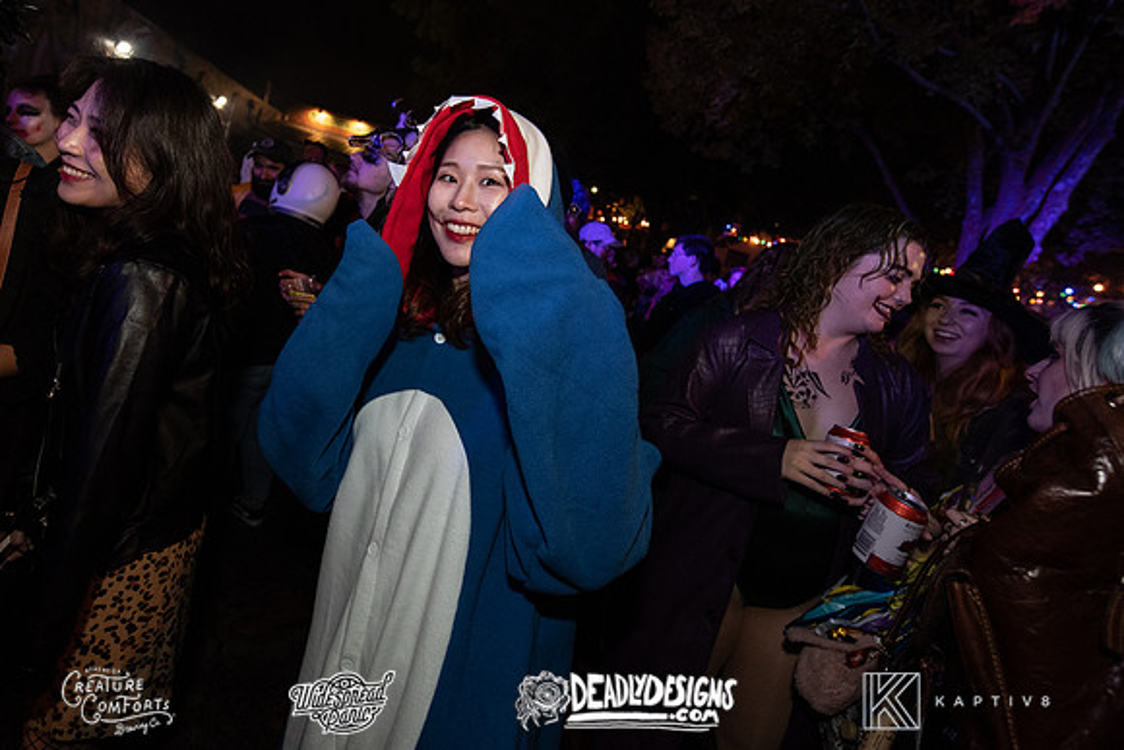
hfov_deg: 87.3
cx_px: 476
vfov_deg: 63.9
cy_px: 250
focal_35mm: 19
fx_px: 582
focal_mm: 14
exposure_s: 1/60
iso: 2000
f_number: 3.5
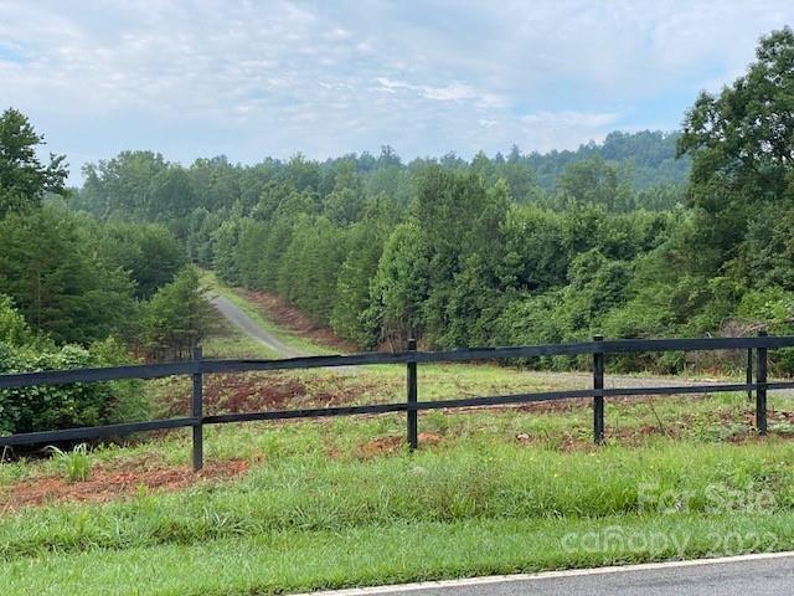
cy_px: 298
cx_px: 397
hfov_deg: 36.8
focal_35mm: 52
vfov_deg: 28.0
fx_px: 1193
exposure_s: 1/631
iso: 20
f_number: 2
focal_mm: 6
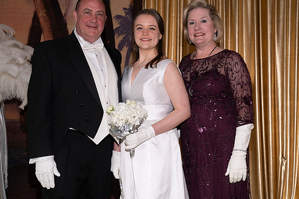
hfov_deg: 30.5
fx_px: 548
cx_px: 157
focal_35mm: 66
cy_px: 94
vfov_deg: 20.6
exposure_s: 1/160
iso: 800
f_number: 5.6
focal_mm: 55
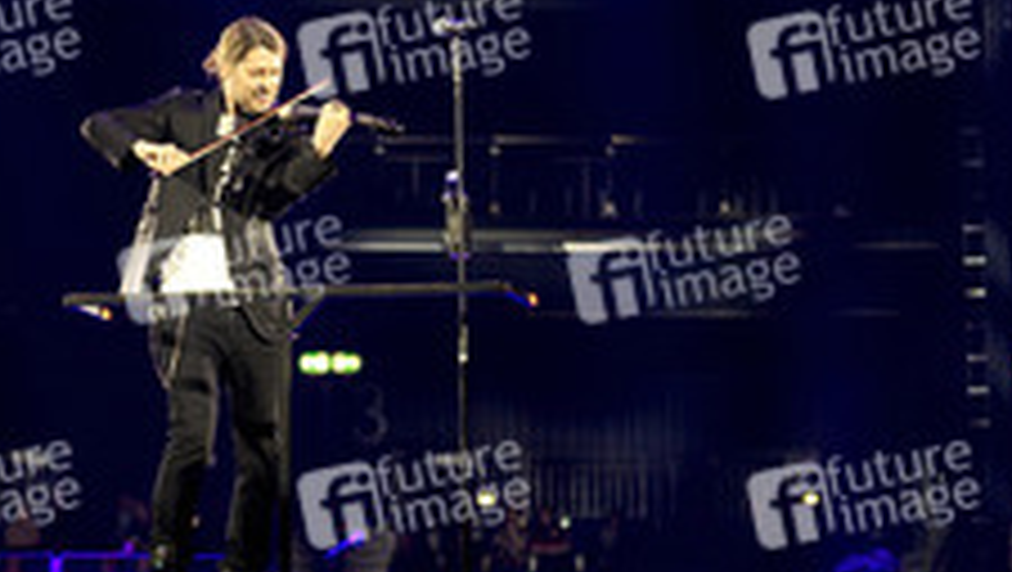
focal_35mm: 193
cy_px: 383
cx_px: 295
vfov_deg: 6.3
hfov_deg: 11.1
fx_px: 5183
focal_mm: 92
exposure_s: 1/160
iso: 1600
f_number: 2.8
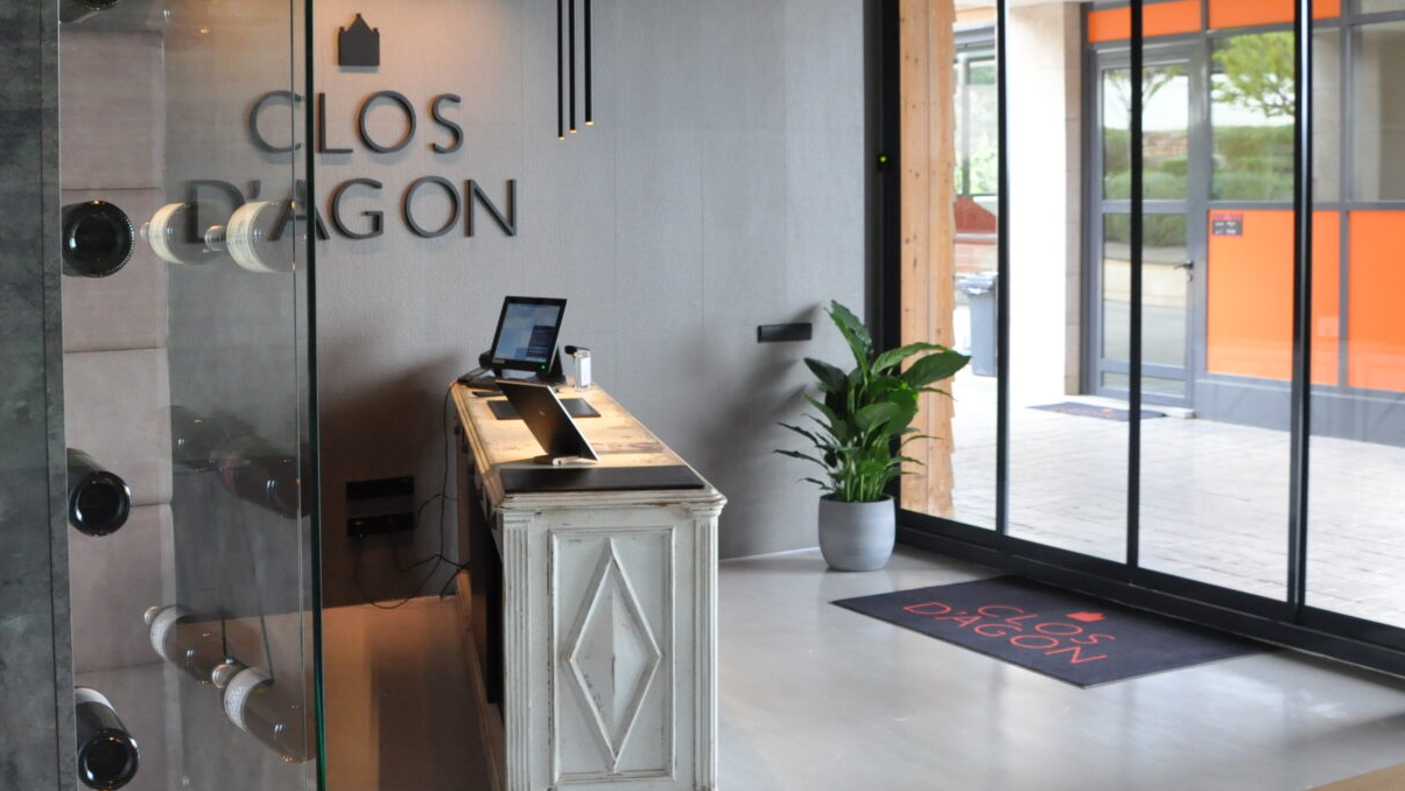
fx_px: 1677
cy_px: 268
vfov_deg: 26.4
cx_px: 539
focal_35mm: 45
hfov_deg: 45.1
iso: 1000
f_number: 6.3
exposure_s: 1/100
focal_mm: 18
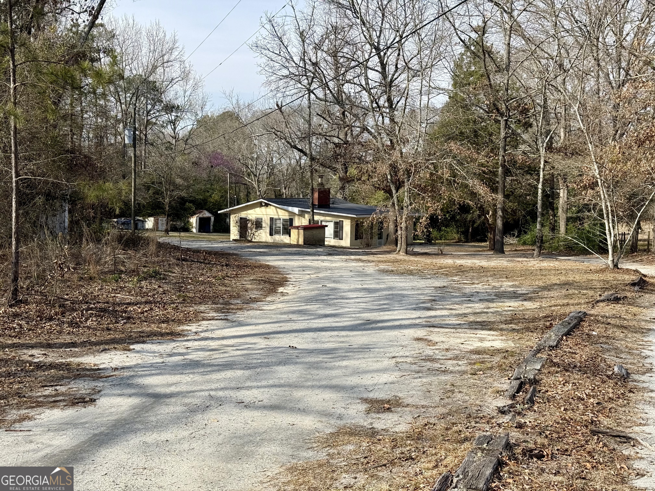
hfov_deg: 39.7
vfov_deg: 30.3
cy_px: 246
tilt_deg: -3.8
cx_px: 328
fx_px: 908
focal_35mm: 48
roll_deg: -1.1
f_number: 1.78
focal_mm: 6.76
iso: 64
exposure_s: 1/2976
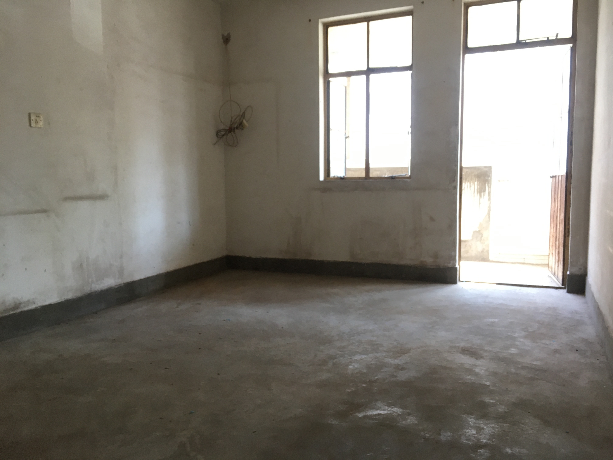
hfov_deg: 61.7
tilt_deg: -6.9
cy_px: 230
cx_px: 306
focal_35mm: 29
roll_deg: +1.6
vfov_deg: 48.2
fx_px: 514
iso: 80
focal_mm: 4.15
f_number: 2.2
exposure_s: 1/33
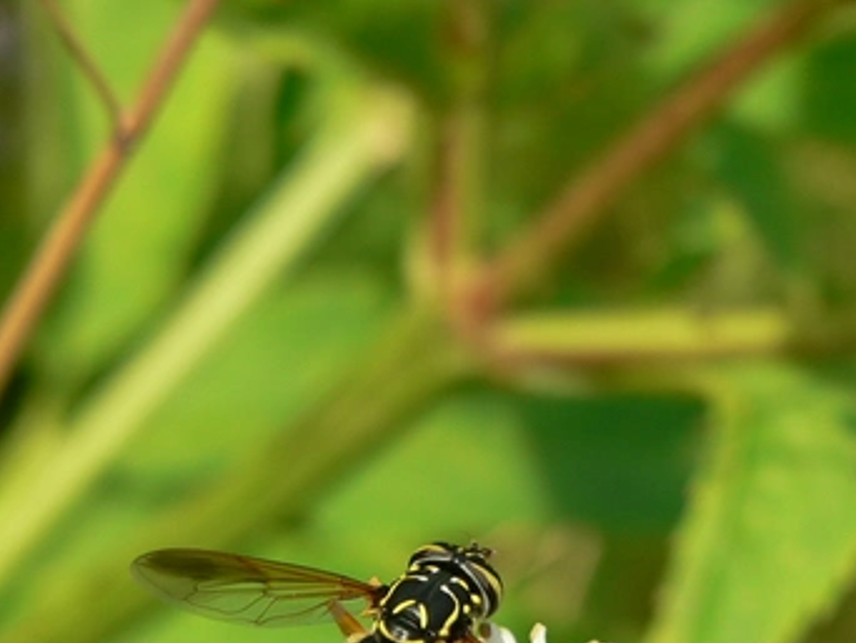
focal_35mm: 144
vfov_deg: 10.3
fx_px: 3563
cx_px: 501
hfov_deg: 13.7
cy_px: 540
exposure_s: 1/400
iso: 80
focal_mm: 12.8
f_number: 4
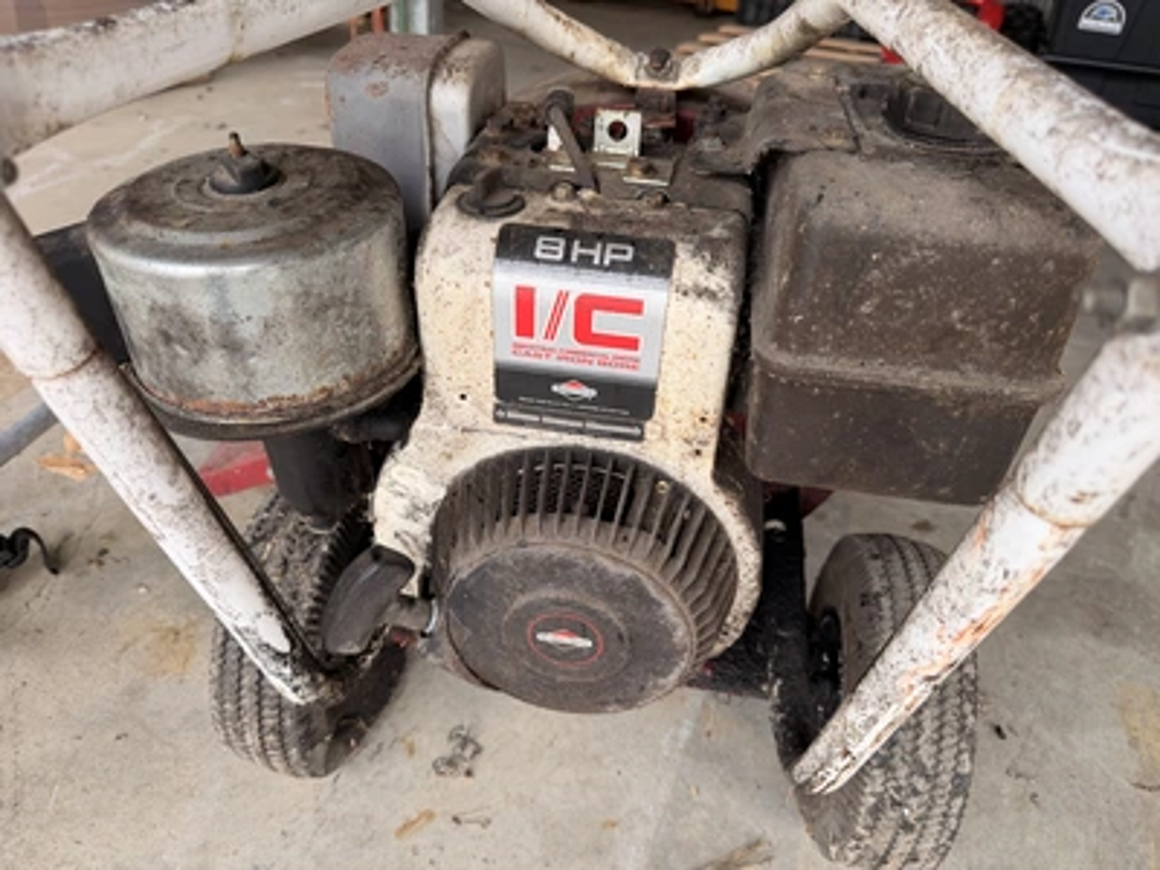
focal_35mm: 24
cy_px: 435
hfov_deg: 71.6
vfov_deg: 56.8
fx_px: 804
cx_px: 580
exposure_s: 1/121
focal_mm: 6.76
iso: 80
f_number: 1.78
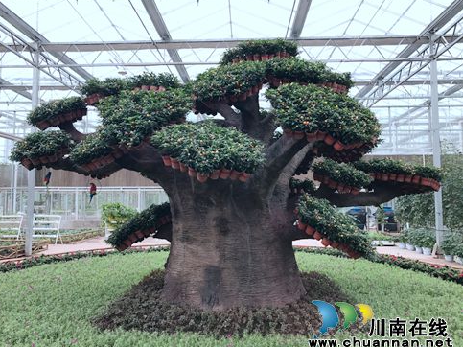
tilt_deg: +7.0
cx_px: 225
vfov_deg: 48.2
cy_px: 174
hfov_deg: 61.7
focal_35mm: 29
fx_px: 388
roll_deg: -0.3
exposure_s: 1/162
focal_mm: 3.99
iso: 20
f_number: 1.8
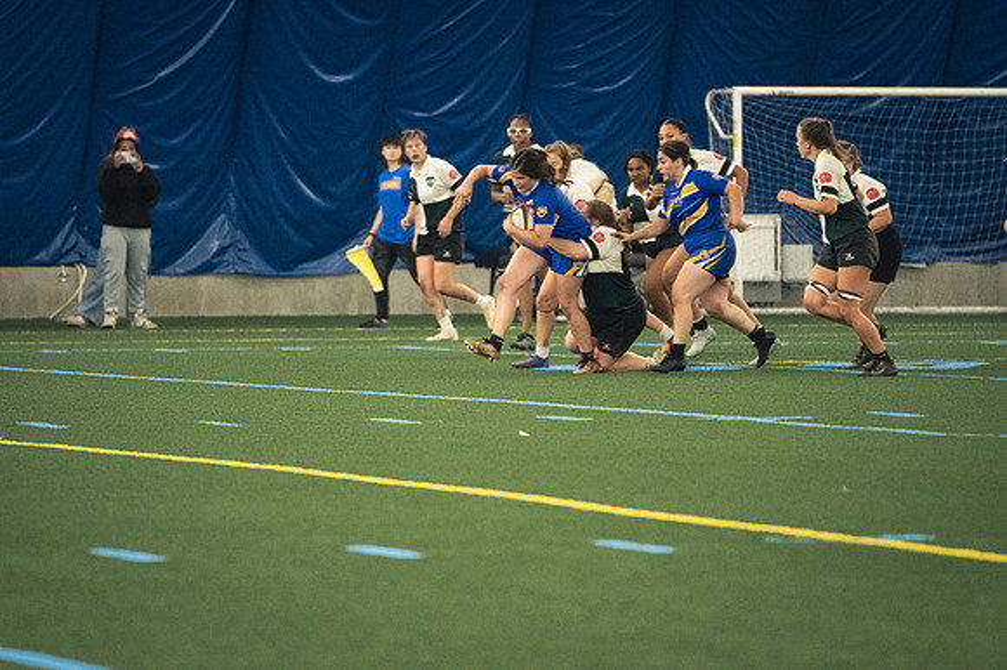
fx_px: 8387
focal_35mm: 300
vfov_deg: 4.6
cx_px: 504
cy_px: 335
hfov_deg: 6.9
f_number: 2.8
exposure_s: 1/500
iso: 11400
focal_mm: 200
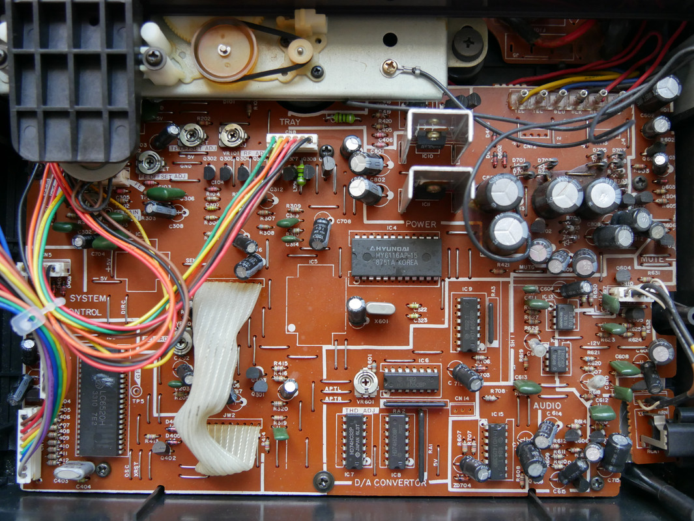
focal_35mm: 38
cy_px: 260
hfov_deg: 49.0
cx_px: 347
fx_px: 762
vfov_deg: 37.8
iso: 1000
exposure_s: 1/60
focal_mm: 19
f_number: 3.8
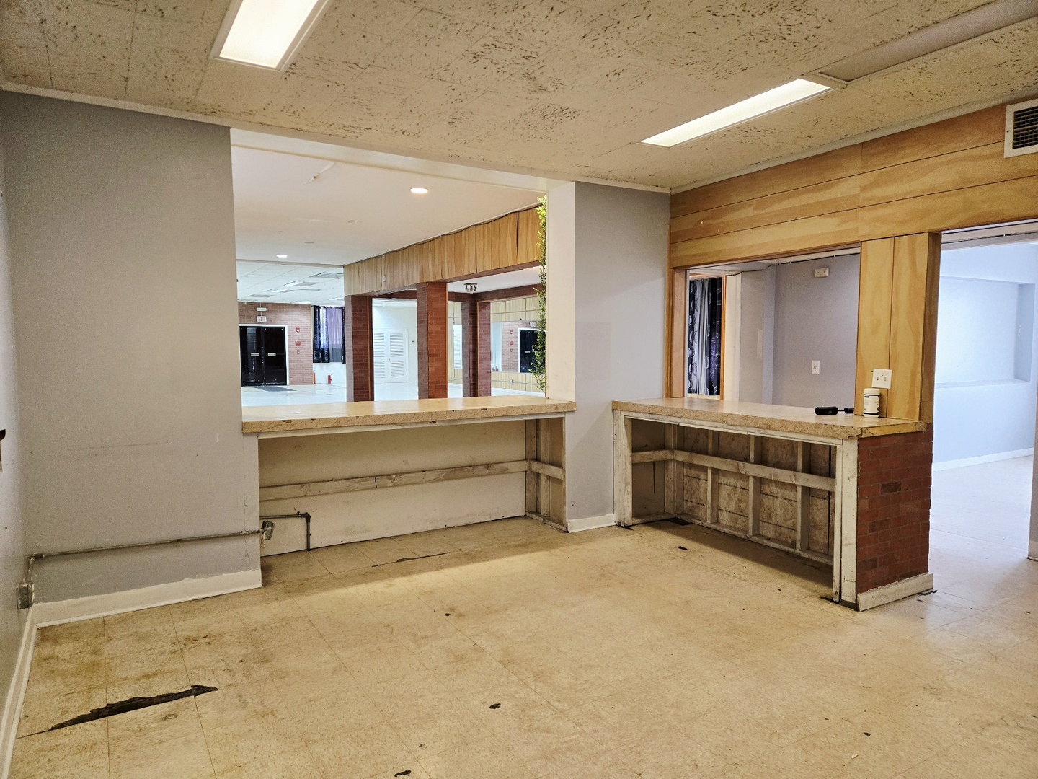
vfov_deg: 58.9
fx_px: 690
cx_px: 519
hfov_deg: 73.9
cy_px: 390
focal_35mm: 23
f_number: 1.8
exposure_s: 1/120
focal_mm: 5.4
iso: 320
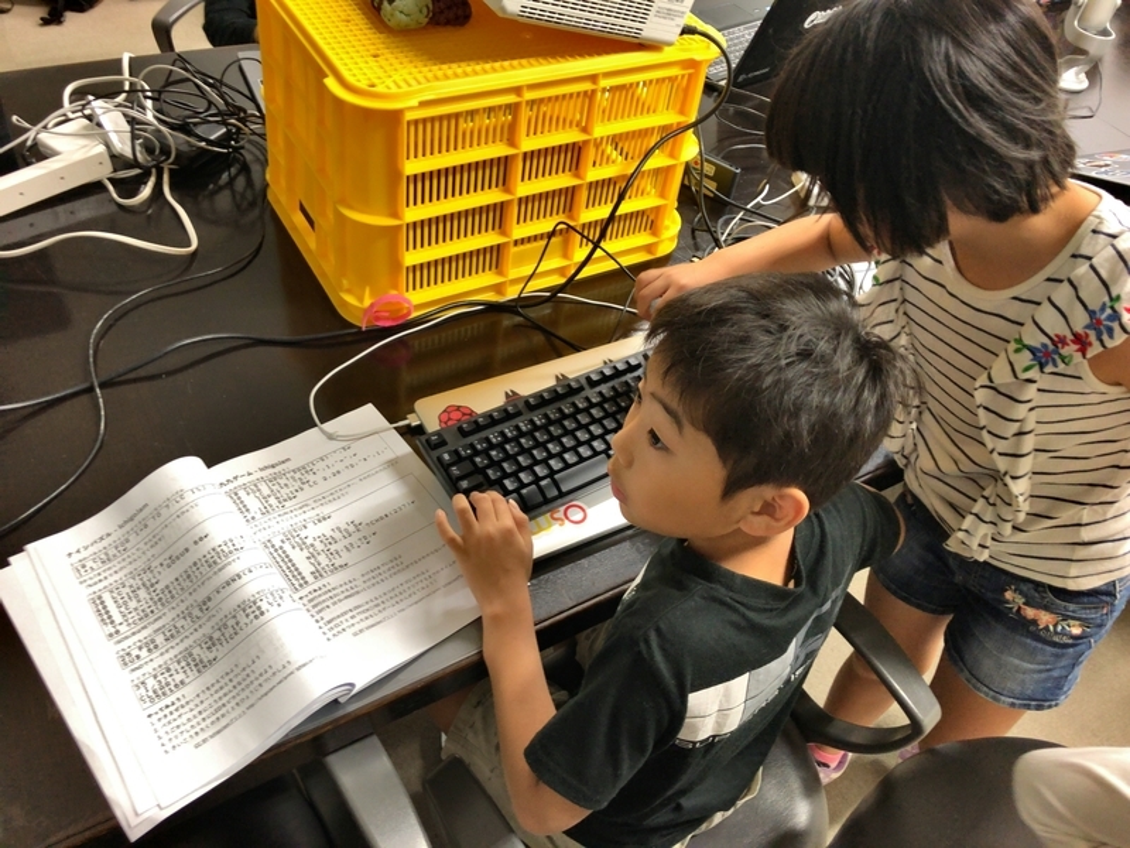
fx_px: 914
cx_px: 565
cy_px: 424
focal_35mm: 28
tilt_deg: -47.1
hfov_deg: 63.4
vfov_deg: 49.7
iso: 125
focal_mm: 3.99
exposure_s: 1/30
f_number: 1.8
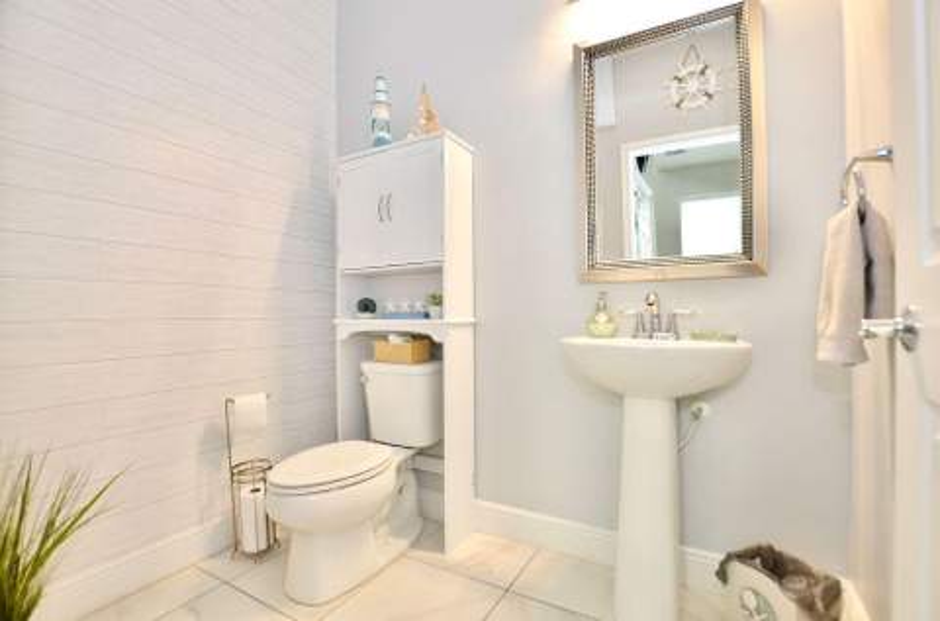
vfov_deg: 77.0
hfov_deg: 100.6
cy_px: 310
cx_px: 470
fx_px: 391
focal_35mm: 15
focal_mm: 10
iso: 400
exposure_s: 1/60
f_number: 4
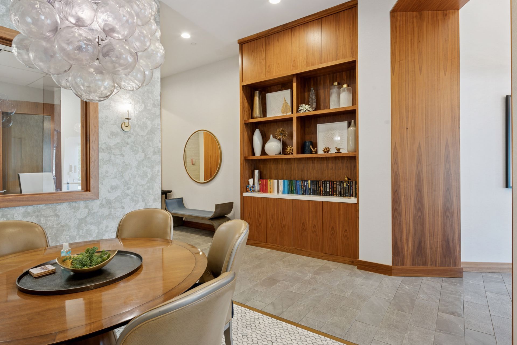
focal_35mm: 20
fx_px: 287
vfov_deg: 61.9
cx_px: 258
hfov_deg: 84.0
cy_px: 172
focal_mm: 20
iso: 400
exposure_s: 1/6
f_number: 7.1
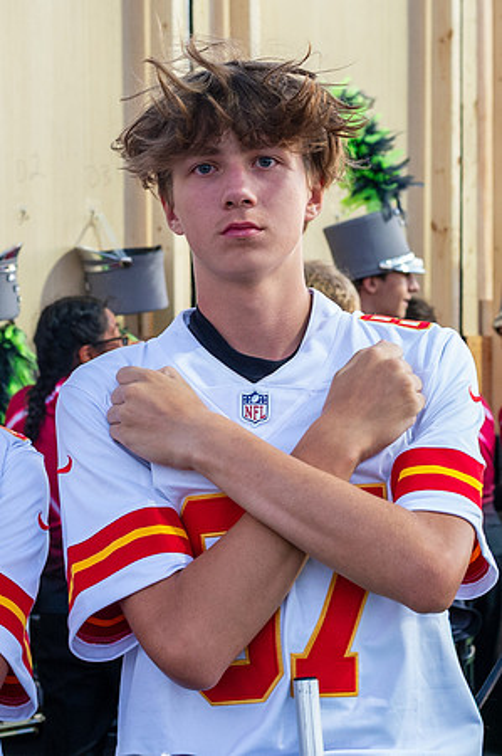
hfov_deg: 12.0
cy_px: 406
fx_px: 2369
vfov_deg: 18.1
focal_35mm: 113
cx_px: 95
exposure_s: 1/100
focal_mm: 50
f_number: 5.6
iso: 1600
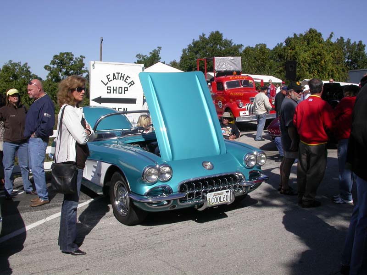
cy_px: 138
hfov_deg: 49.0
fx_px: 403
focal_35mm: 38
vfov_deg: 37.7
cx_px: 184
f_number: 7.5
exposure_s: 1/465
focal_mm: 7.85
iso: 100
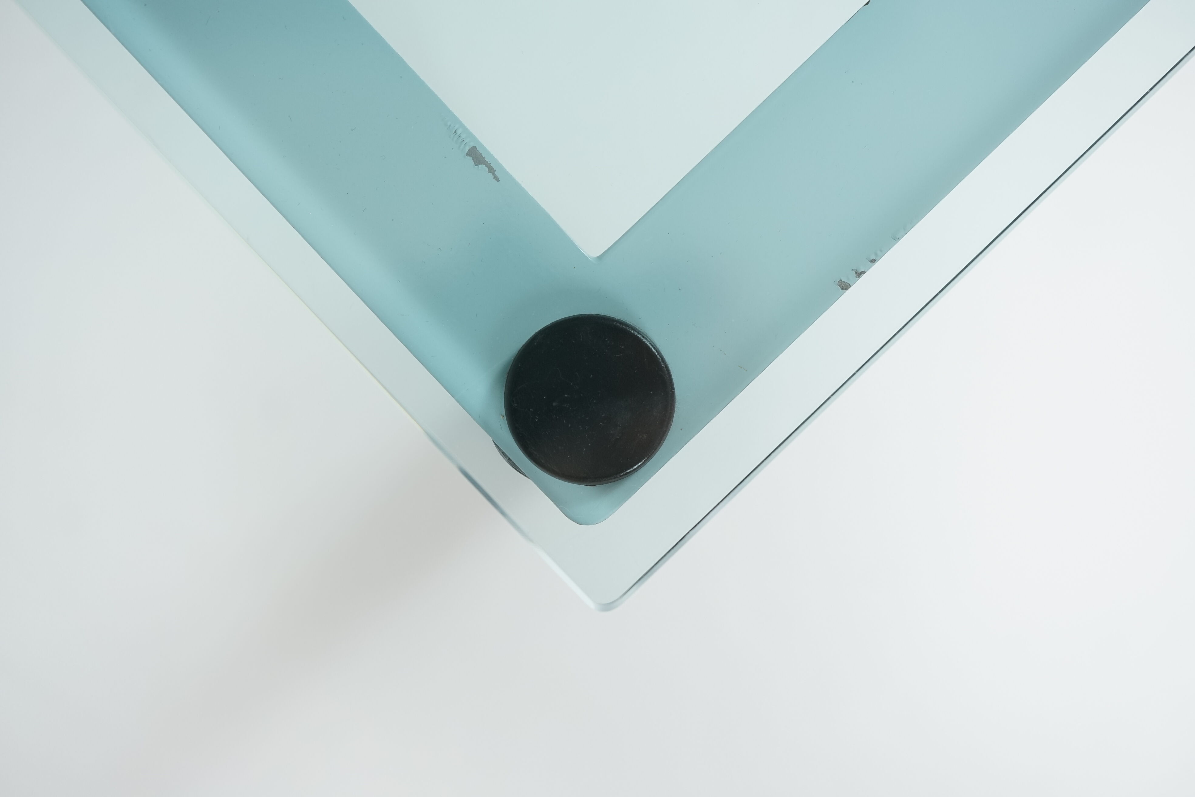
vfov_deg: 15.2
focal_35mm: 90
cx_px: 598
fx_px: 2987
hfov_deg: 22.6
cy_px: 398
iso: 1250
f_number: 3.5
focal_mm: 90
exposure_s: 1/100
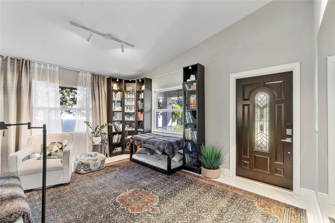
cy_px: 112
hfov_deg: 100.4
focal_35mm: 15
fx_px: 140
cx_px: 168
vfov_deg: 77.3
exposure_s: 1/2.5
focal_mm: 10
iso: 160
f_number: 11
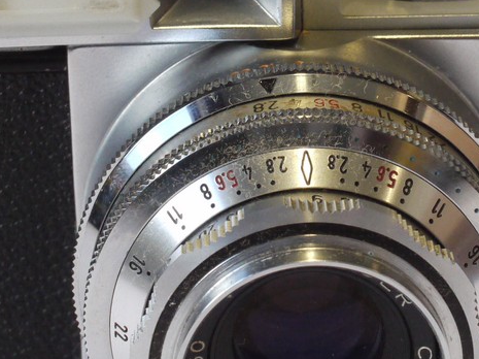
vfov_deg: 9.6
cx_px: 318
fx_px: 2143
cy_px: 107
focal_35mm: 155
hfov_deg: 12.7
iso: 800
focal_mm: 30
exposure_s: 1/60
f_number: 9
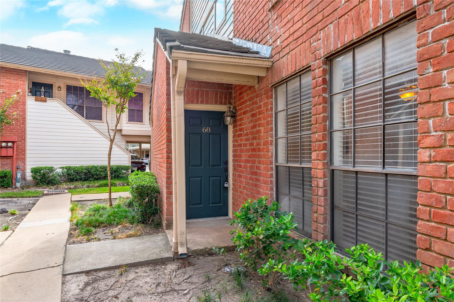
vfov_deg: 61.8
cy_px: 151
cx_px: 227
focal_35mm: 20
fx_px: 252
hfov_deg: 84.0
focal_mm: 20
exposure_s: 1/30
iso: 125
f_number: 11
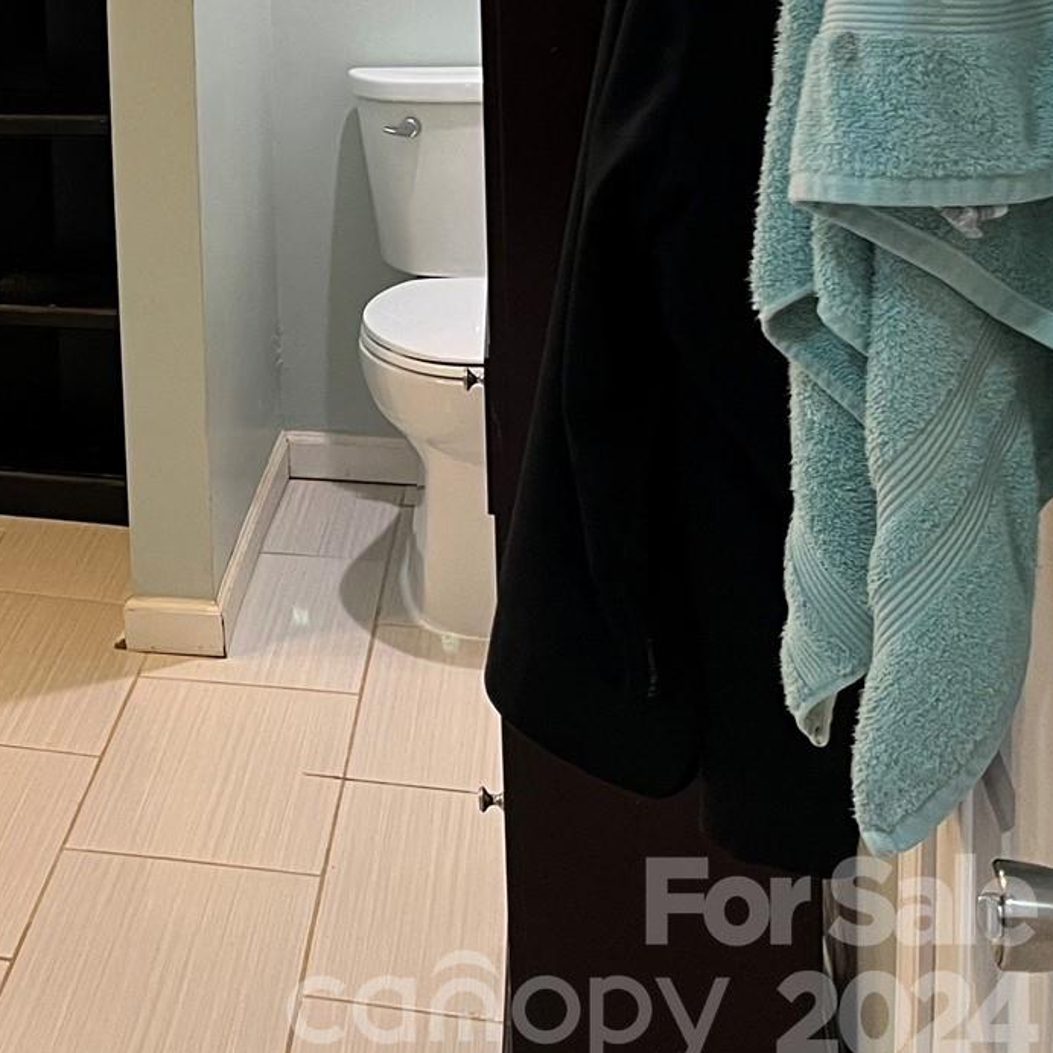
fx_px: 2340
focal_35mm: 68
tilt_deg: -6.7
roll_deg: +3.8
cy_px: -26
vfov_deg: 24.1
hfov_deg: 22.1
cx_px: -411
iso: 125
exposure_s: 1/60
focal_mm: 5.1
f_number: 1.6
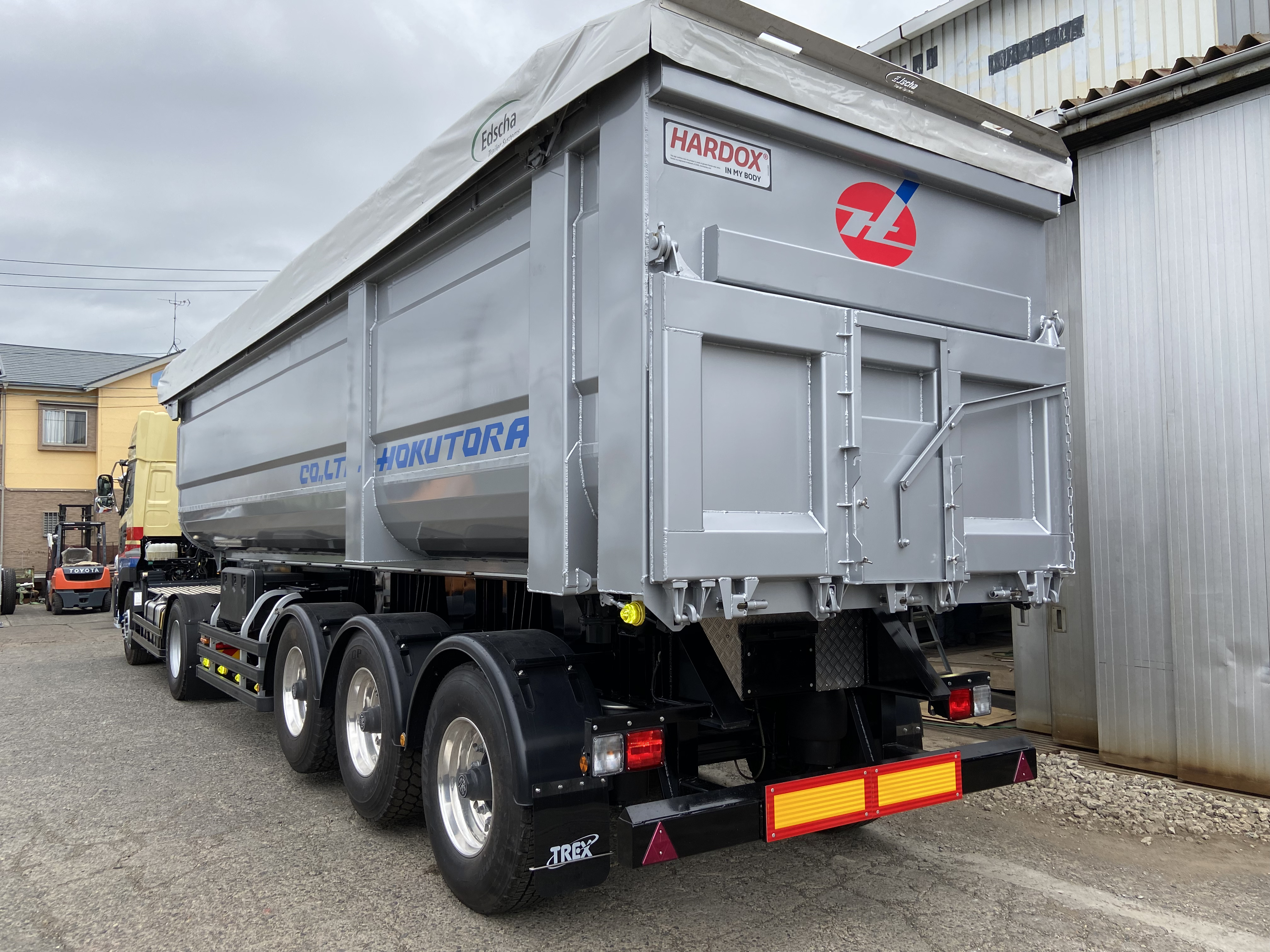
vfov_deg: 53.1
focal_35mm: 26
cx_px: 635
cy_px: 476
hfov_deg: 67.3
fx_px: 954
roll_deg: +0.6
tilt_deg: +7.0
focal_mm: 4.25
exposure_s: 1/600
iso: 32
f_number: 1.8
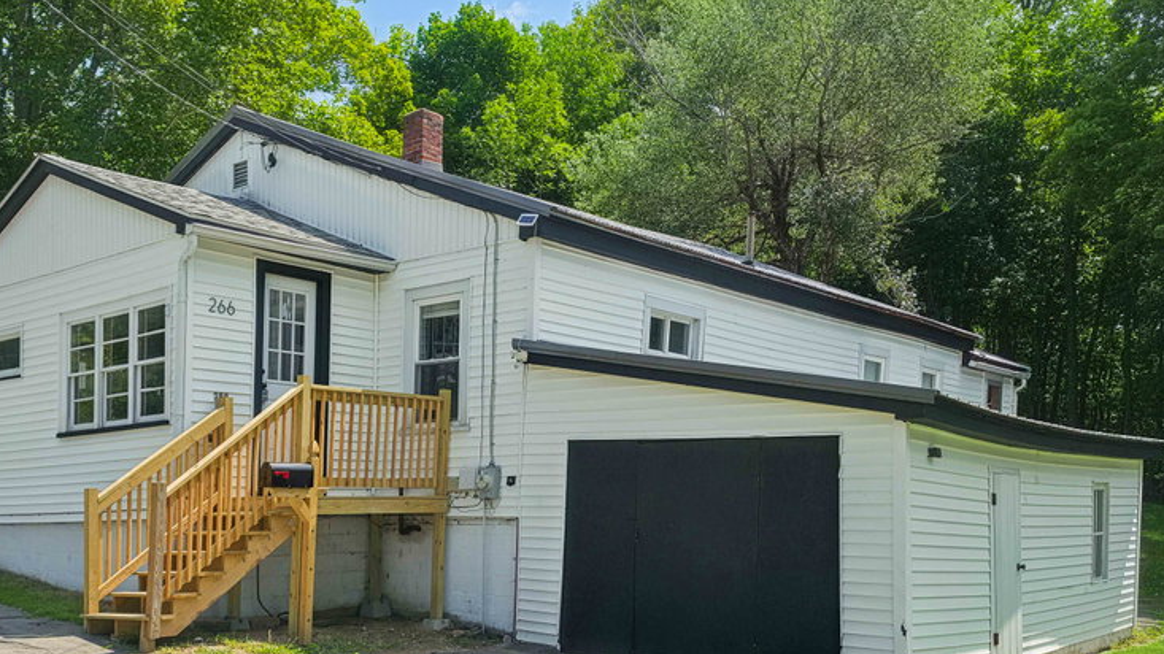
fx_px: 1080
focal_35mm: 35
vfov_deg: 33.7
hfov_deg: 56.0
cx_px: 445
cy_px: 329
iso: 40
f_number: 1.4
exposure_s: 1/2500
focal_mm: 6.5
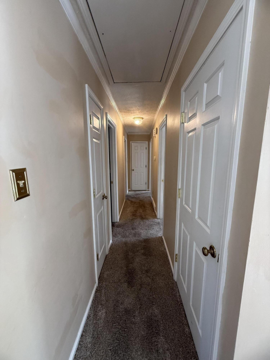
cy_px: 180
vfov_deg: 102.1
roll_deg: -0.6
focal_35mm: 14
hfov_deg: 85.7
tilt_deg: -7.4
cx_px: 135
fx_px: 146
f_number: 2.2
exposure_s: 1/120
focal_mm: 2.22
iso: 320
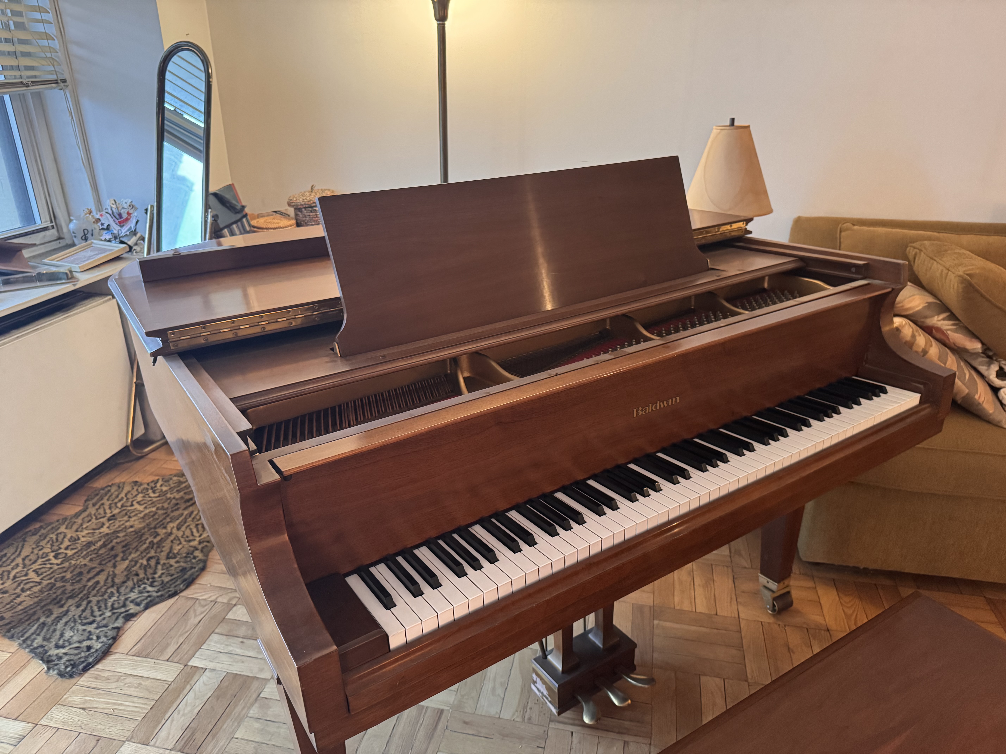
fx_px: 697
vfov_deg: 56.8
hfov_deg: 71.6
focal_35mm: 24
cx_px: 503
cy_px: 377
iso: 800
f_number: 1.78
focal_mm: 6.76
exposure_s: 1/60
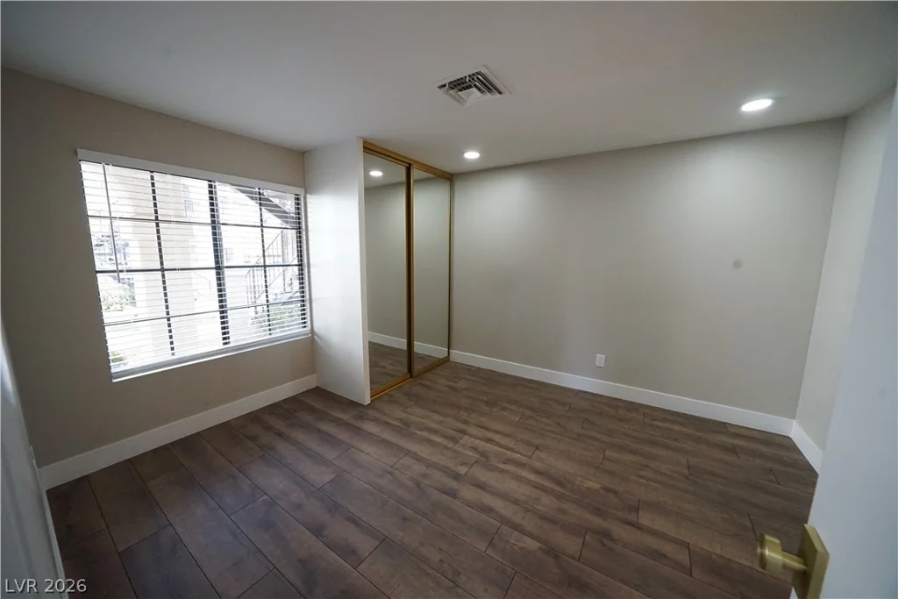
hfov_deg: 112.6
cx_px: 449
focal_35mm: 12
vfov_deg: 90.0
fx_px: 299
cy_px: 300
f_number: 7.1
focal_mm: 12
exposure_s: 1/200
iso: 5000
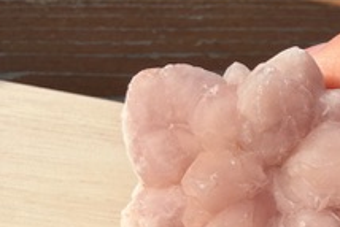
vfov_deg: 22.0
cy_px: 286
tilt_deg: -55.7
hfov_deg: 35.2
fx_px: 529
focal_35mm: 56
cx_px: 235
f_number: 2.2
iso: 16
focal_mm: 2.22
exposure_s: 1/865
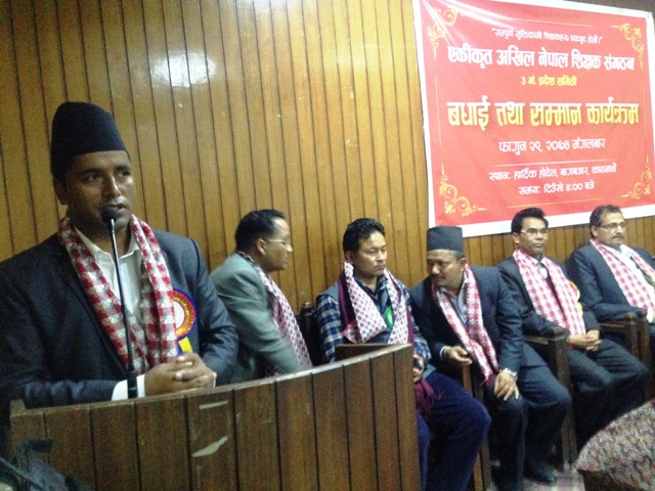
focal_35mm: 33
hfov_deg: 55.4
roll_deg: +5.6
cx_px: 328
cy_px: 246
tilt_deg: -1.9
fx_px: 624
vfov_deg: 42.9
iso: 800
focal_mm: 4.12
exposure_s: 1/15
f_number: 2.4
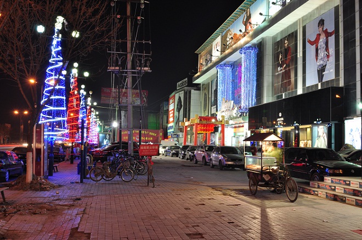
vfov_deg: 36.7
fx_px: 361
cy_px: 120
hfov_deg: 53.2
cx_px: 181
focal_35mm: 36
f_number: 11
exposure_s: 3
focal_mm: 24
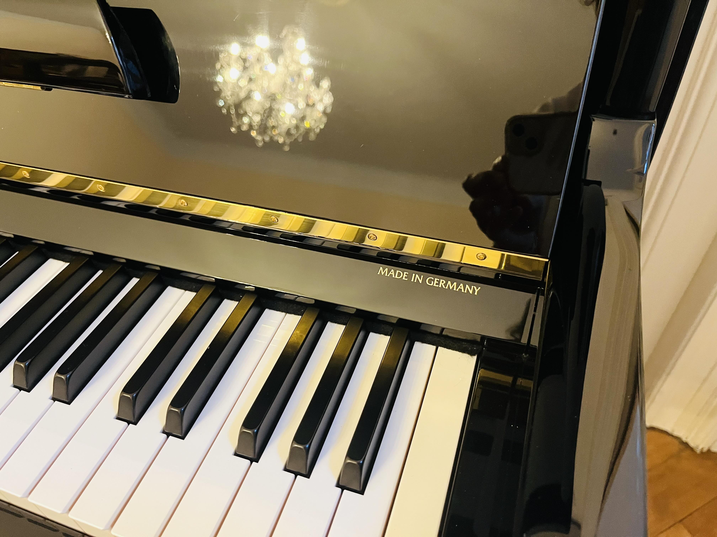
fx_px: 539
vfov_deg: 53.1
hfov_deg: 67.3
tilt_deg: -45.4
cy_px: 268
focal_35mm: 26
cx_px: 358
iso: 500
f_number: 1.6
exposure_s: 1/45
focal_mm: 5.1
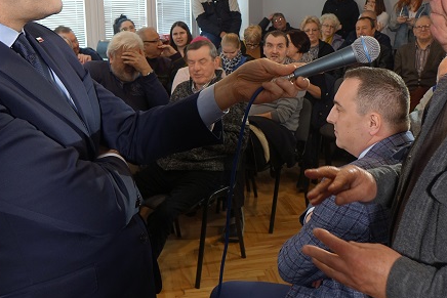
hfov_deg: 44.3
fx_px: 546
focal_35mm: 44
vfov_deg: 30.0
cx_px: 263
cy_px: 75
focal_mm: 8.8
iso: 250
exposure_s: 1/30
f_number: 2.8
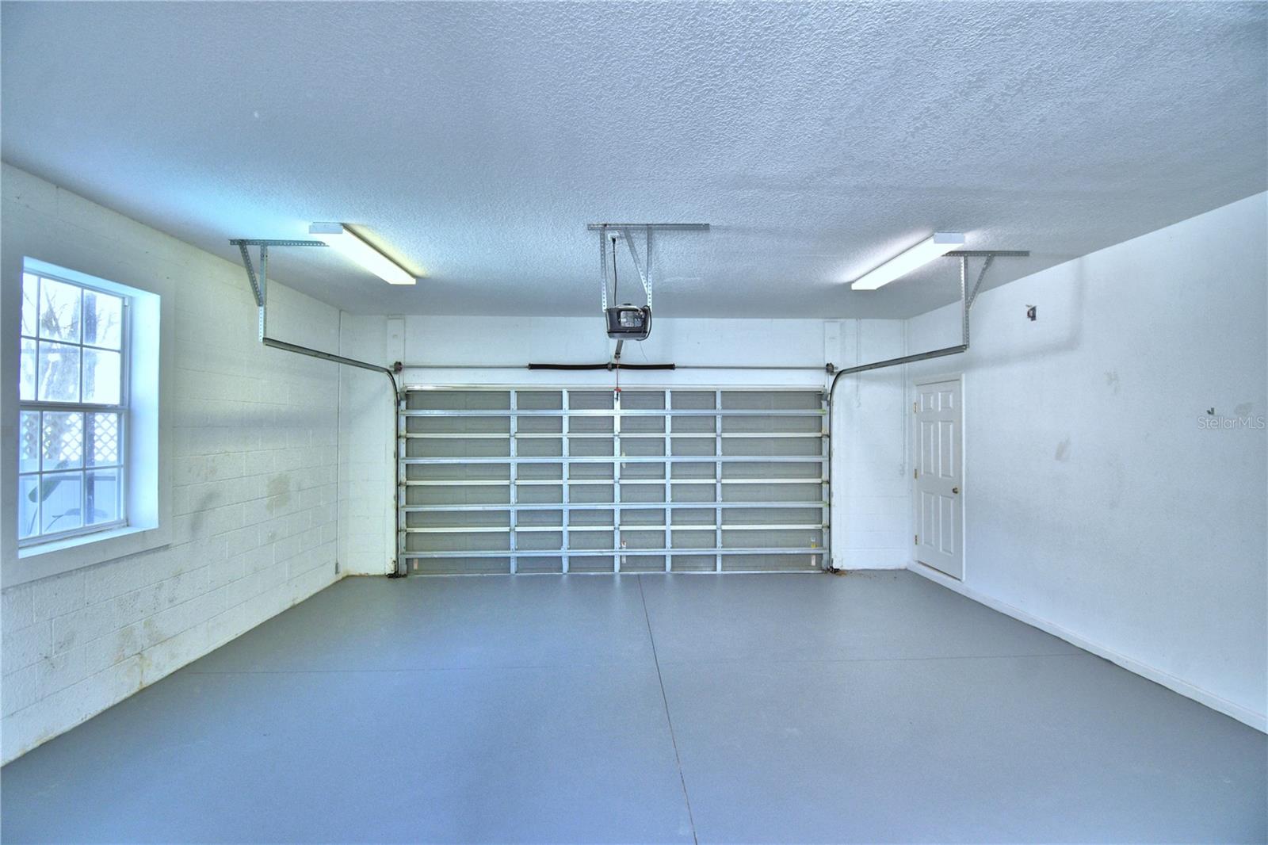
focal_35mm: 15
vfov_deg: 77.3
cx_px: 634
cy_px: 422
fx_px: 528
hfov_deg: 100.4
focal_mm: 10
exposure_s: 1/60
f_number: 4.5
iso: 400
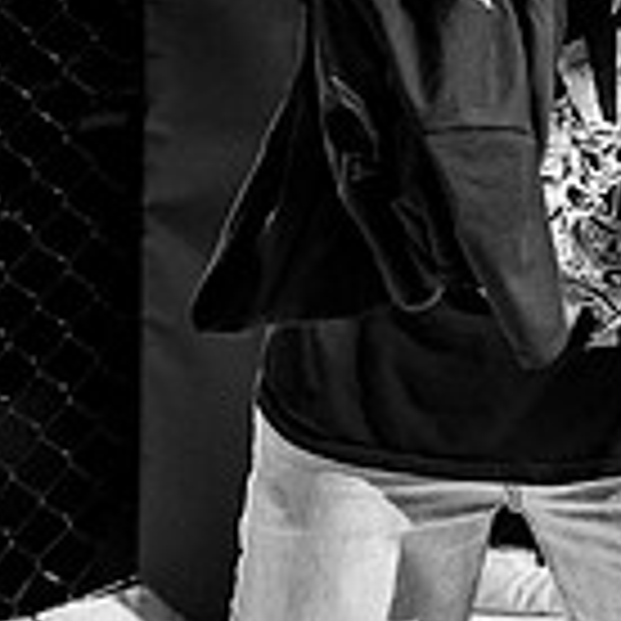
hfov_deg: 13.2
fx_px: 2314
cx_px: 1238
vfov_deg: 14.7
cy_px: -153
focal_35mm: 114
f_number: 4.5
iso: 1600
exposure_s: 1/400
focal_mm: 32
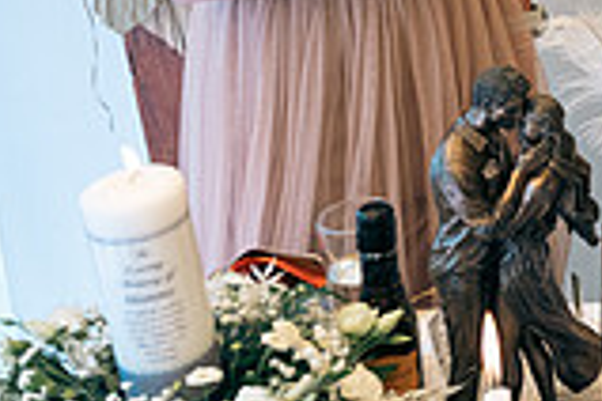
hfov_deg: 18.1
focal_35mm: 95
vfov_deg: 13.9
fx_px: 1588
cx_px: 1000
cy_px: -104
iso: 250
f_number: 3.5
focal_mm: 26
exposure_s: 1/250
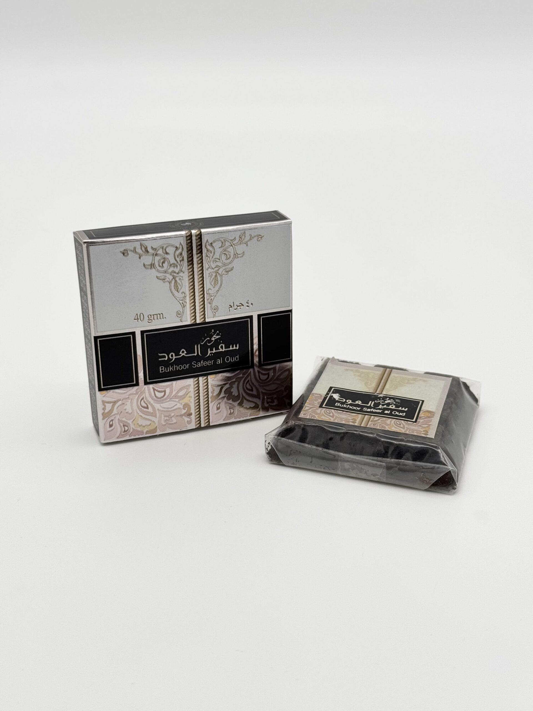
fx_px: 985
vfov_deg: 39.7
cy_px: 356
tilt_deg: -25.8
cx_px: 266
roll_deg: -0.7
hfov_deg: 30.3
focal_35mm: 48
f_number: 1.78
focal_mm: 6.76
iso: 64
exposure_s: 1/739
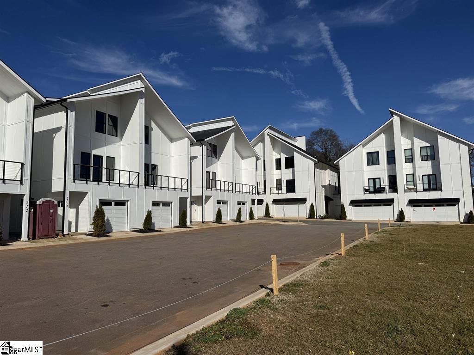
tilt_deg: +5.7
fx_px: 329
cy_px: 178
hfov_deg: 71.6
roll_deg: +1.1
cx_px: 237
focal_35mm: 24
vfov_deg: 56.8
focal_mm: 6.76
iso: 64
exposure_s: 1/12346
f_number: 1.78
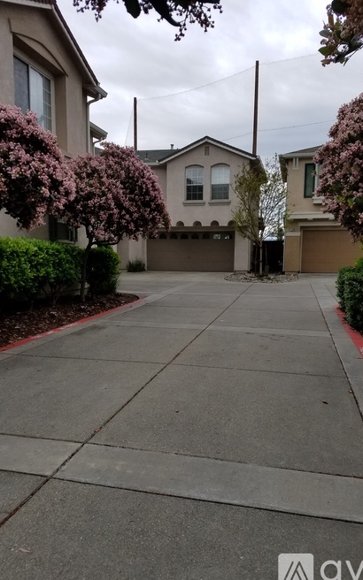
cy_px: 294
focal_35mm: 28
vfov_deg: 66.5
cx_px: 200
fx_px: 443
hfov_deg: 44.5
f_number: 1.7
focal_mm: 4.2
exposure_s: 1/1112
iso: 50
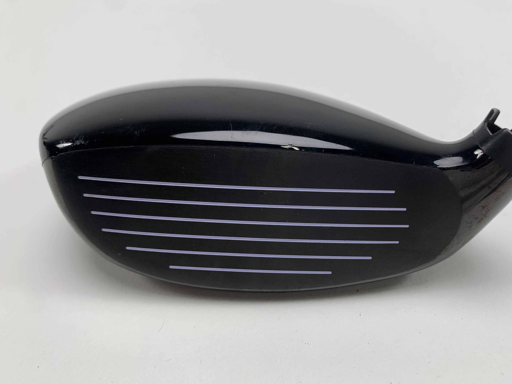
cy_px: 184
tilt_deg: -41.3
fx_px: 444
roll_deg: +1.2
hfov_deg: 59.8
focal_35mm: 30
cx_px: 287
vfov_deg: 46.8
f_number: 1.8
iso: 25
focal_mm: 4.25
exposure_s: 1/211
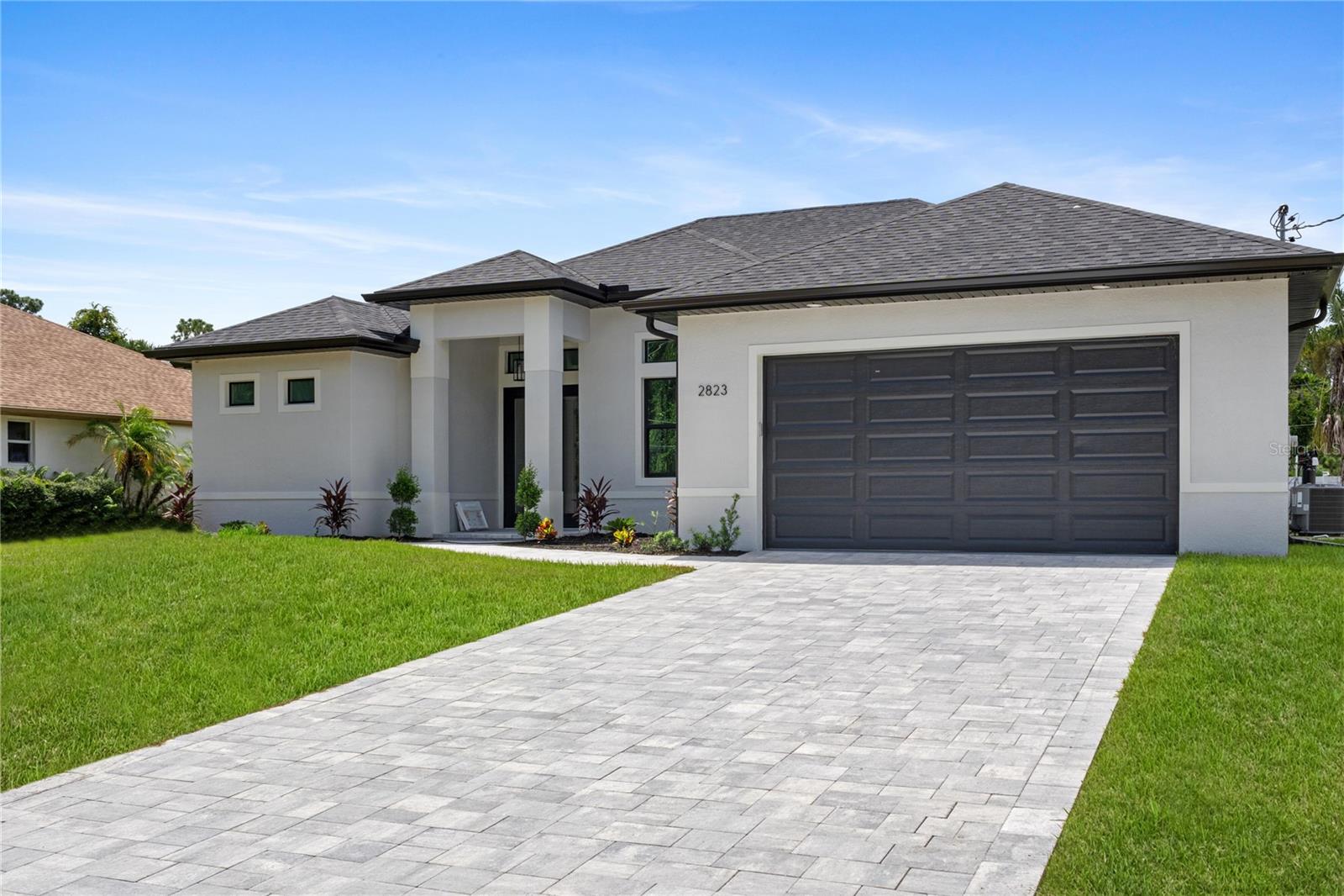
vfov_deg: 38.7
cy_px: 448
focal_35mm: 34
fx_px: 1276
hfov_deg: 55.5
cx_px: 672
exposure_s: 1/250
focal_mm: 22.8
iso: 100
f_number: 11
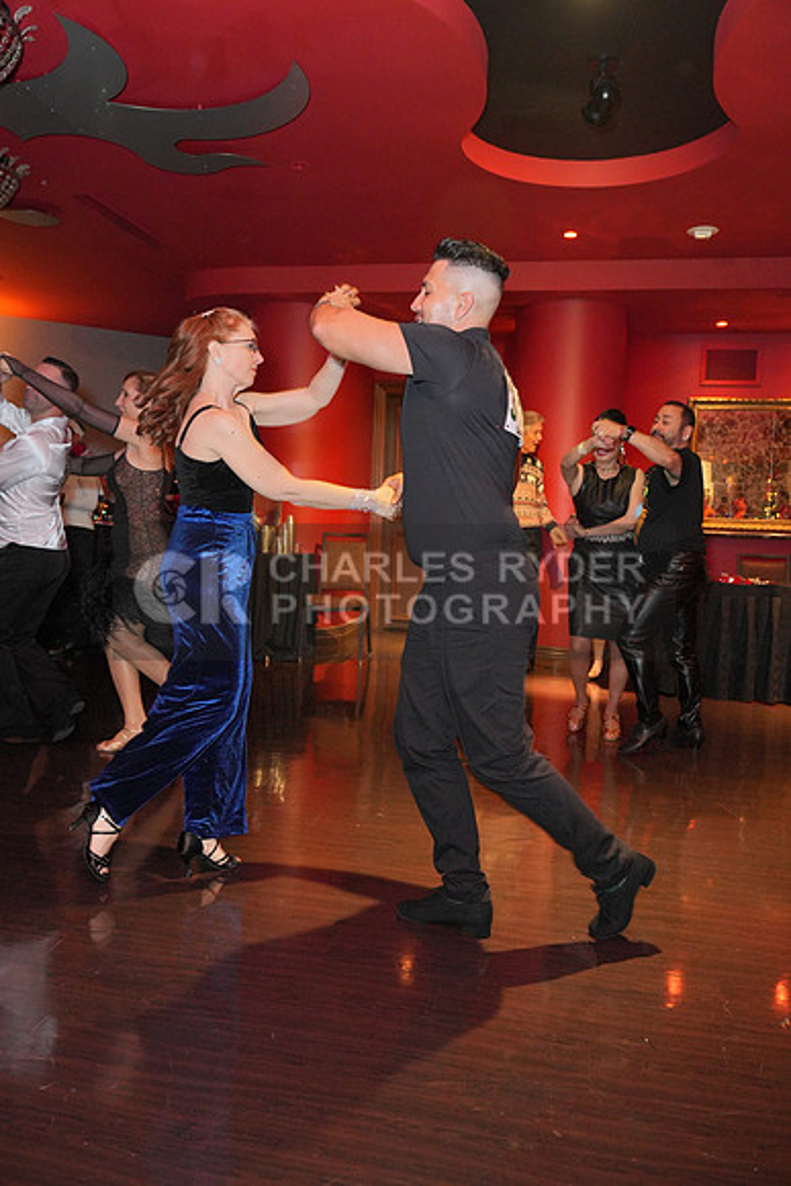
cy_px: 593
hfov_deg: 45.0
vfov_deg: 63.6
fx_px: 955
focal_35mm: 29
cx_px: 396
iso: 4000
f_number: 4
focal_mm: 29
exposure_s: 1/160
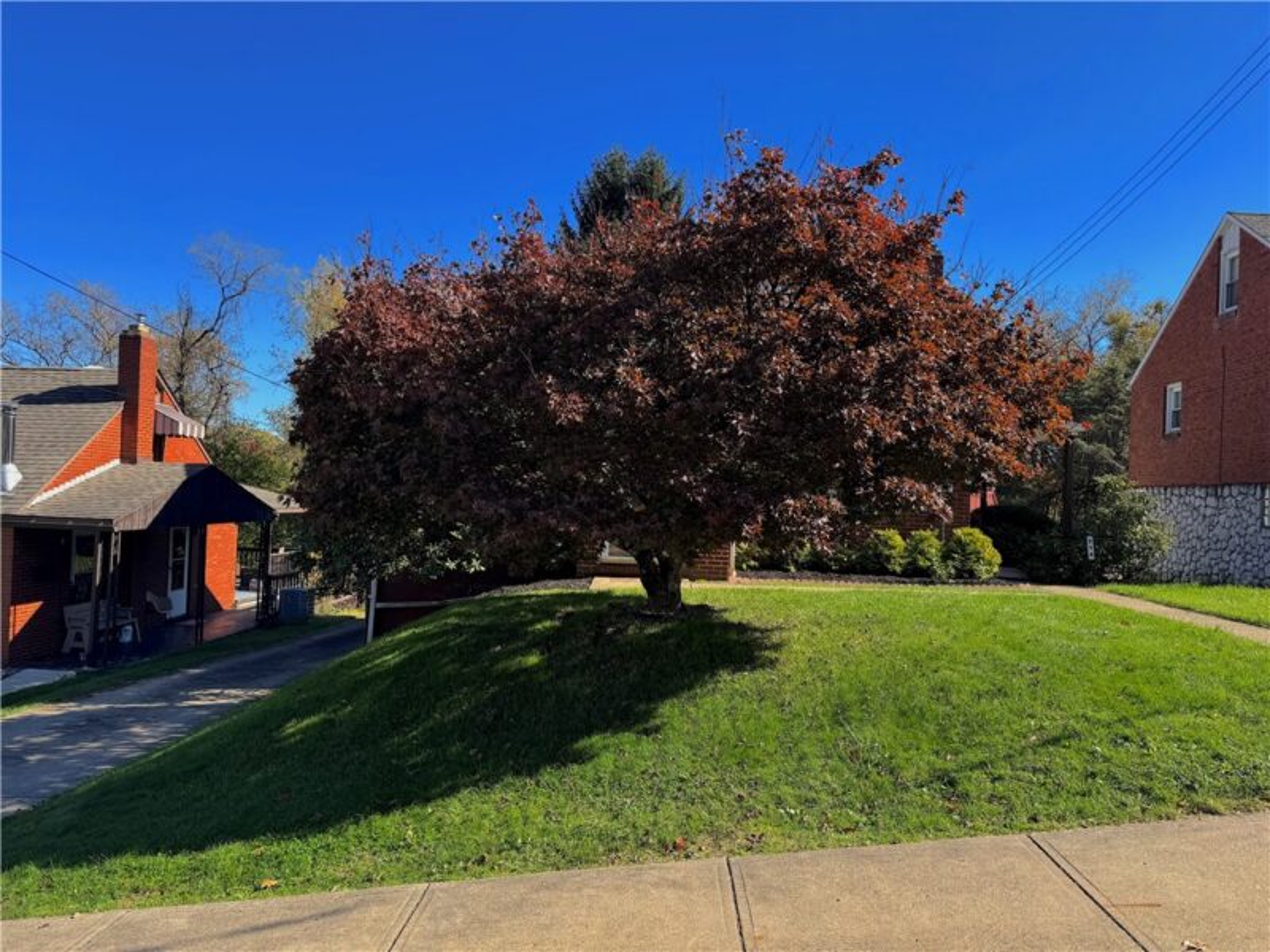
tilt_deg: -0.5
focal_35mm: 24
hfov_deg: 71.6
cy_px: 476
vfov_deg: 56.8
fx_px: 881
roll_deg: -2.2
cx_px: 635
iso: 80
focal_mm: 6.76
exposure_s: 1/1818
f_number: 1.78
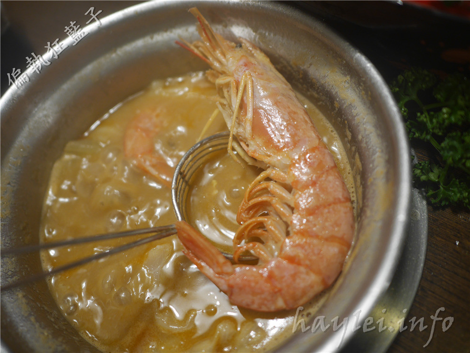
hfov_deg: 60.0
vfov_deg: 46.8
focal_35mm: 30
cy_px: 176
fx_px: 407
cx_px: 235
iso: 320
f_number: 1.7
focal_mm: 15
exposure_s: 1/60
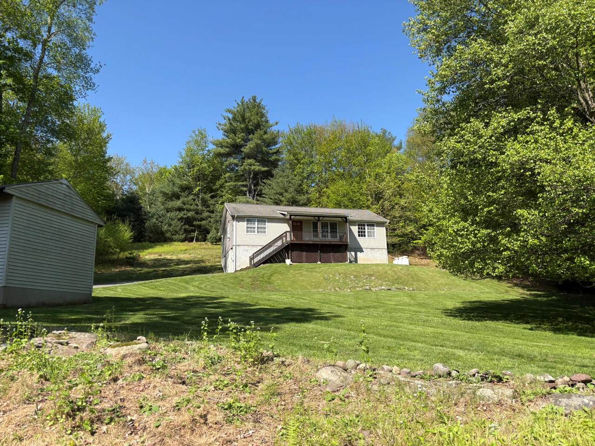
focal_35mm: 26
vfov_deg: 53.1
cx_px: 298
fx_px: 447
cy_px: 223
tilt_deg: +12.0
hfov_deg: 67.3
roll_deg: +0.9
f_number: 1.6
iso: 50
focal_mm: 5.96
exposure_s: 1/1848
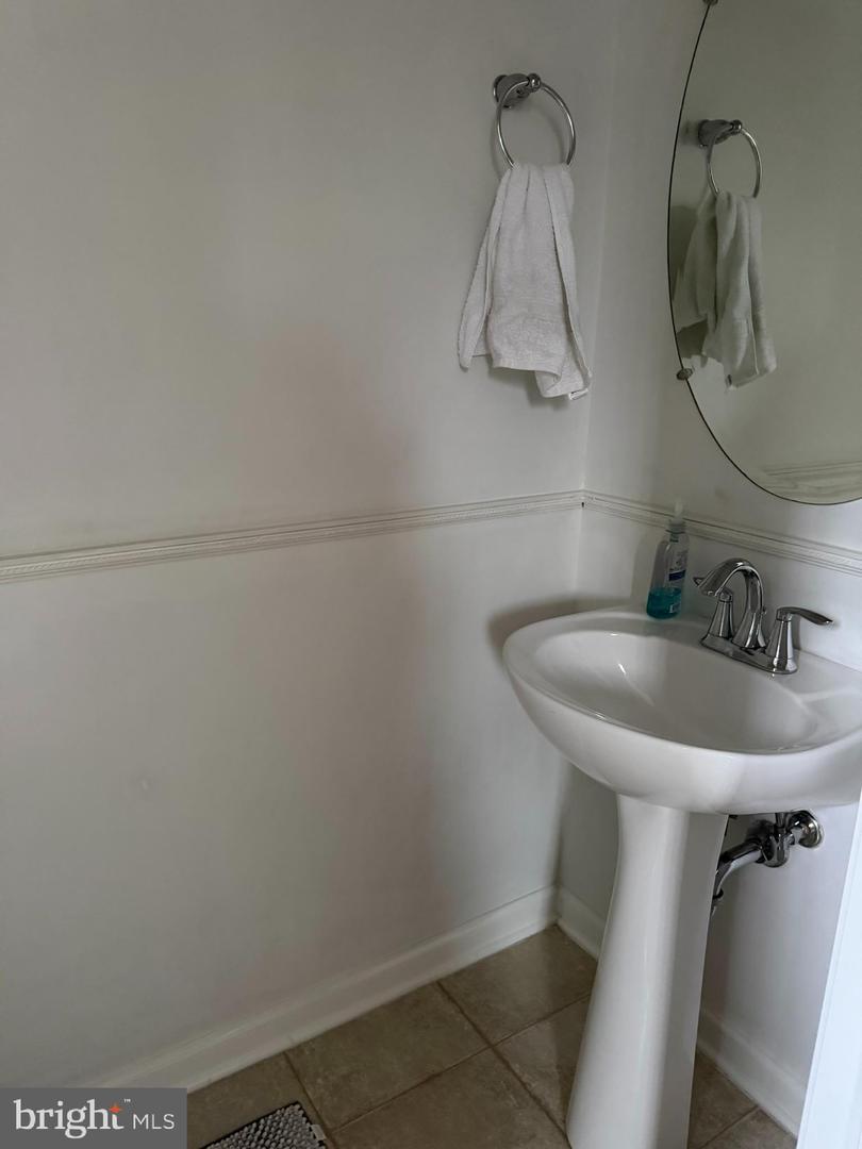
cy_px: 574
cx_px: 431
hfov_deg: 56.8
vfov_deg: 71.6
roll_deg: -1.0
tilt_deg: -15.1
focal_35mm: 24
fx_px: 797
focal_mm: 6.76
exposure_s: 1/40
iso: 800
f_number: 1.78
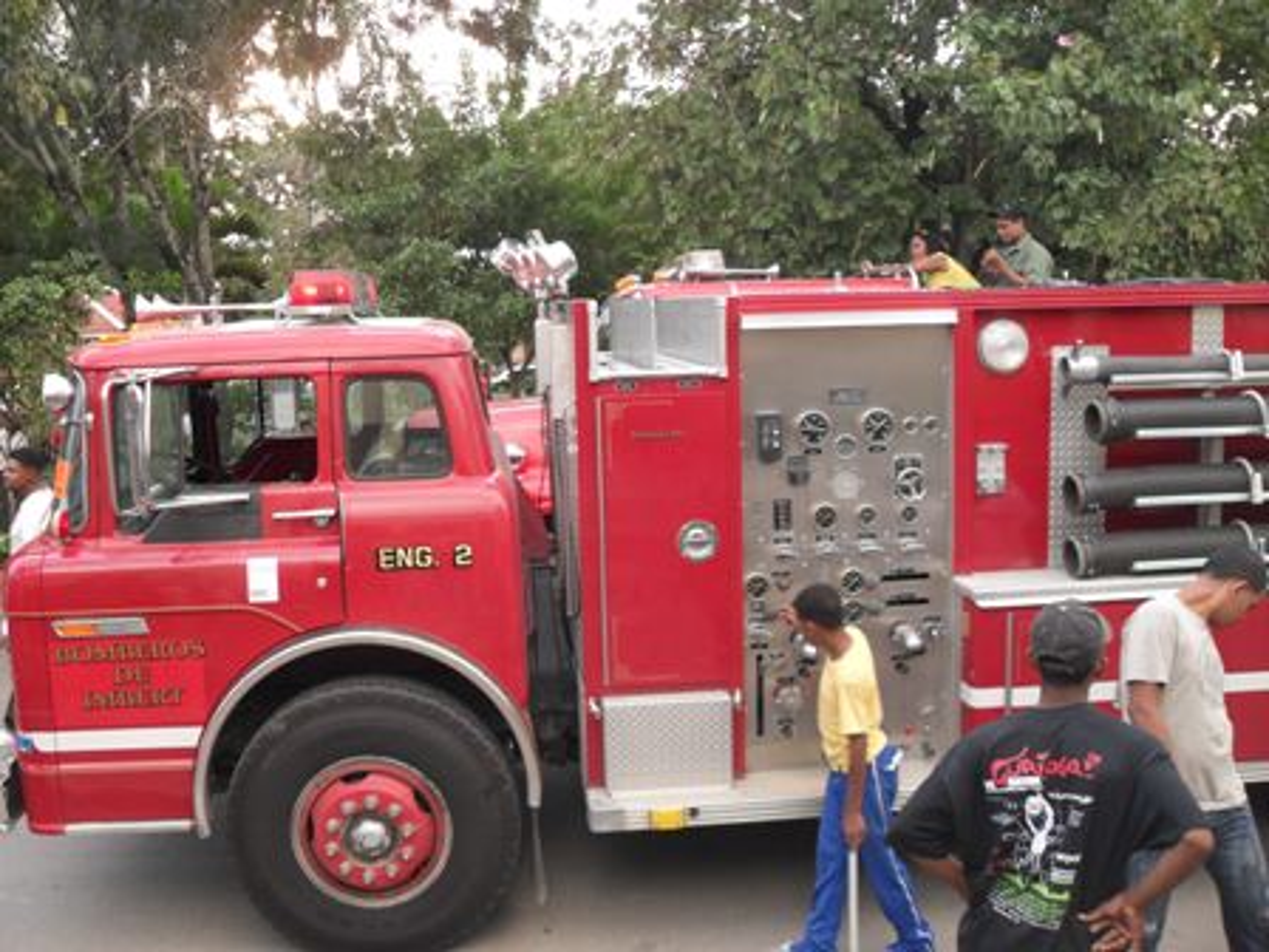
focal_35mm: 35
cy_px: 476
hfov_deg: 52.6
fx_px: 1283
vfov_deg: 40.7
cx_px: 634
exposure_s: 1/90
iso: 100
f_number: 2.8
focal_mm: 6.2
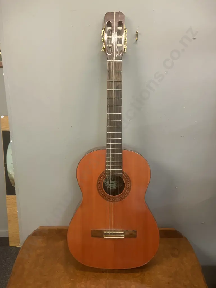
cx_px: 108
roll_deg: -0.6
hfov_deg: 49.7
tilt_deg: -14.6
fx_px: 233
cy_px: 144
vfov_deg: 63.4
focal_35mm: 28
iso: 200
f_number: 1.8
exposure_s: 1/50
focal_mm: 3.99
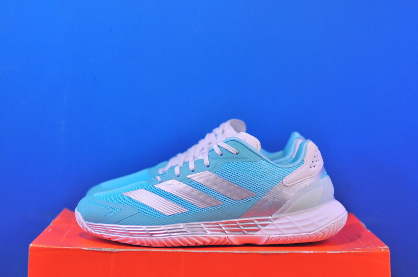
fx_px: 870
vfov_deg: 18.1
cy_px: 138
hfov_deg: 27.0
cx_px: 209
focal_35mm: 75
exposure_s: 1/320
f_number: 2.5
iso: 250
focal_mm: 50
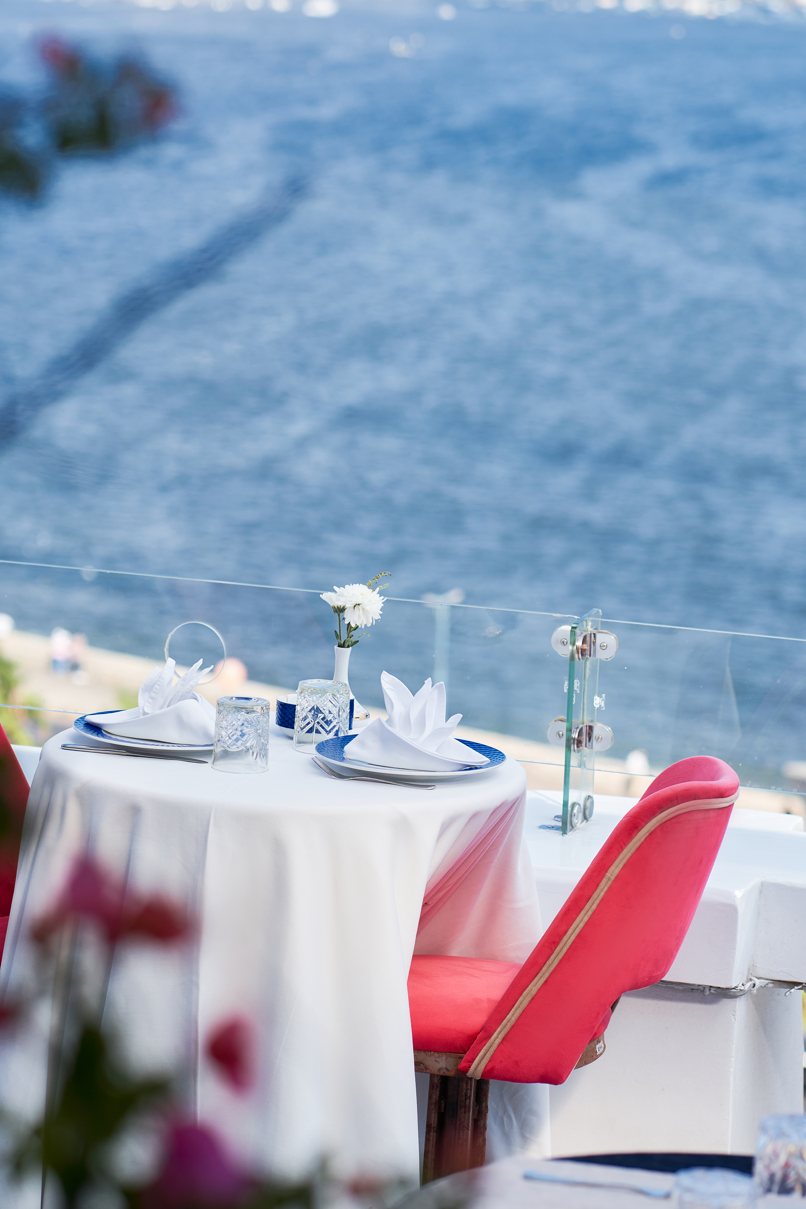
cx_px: 403
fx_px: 4265
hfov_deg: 10.8
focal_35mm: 127
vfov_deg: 16.1
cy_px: 604
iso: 125
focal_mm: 85
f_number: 3.5
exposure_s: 1/1250
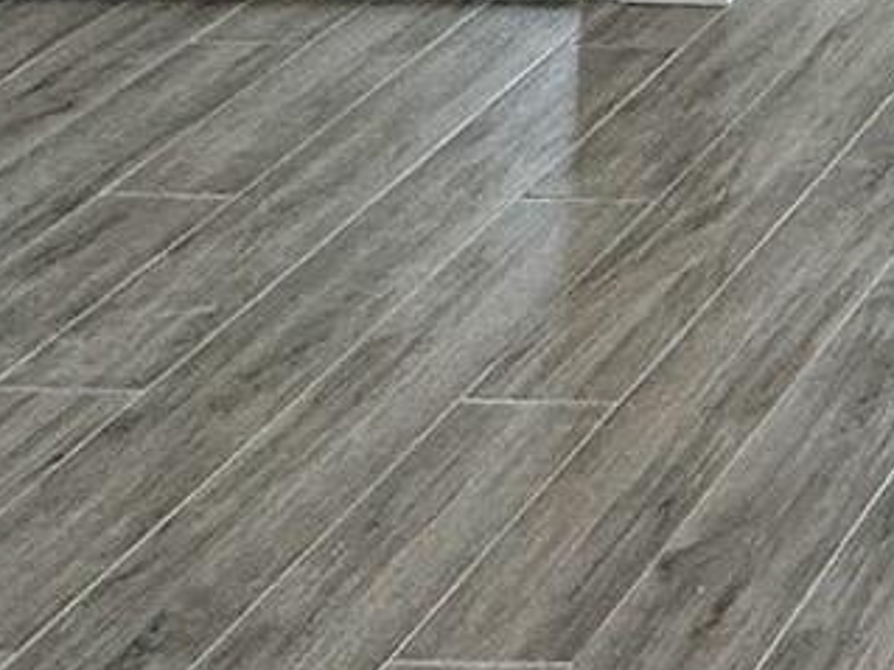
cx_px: 1984
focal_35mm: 90
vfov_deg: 11.6
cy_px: -1186
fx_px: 2323
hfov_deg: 15.4
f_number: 2.2
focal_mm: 2.22
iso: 100
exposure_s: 1/120
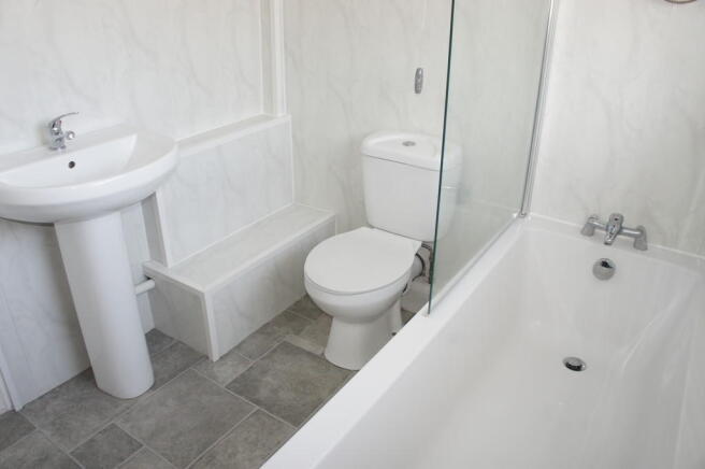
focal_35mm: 27
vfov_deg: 47.8
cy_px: 234
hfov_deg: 67.4
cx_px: 352
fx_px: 528
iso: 320
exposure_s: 1/60
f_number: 3.5
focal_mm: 18
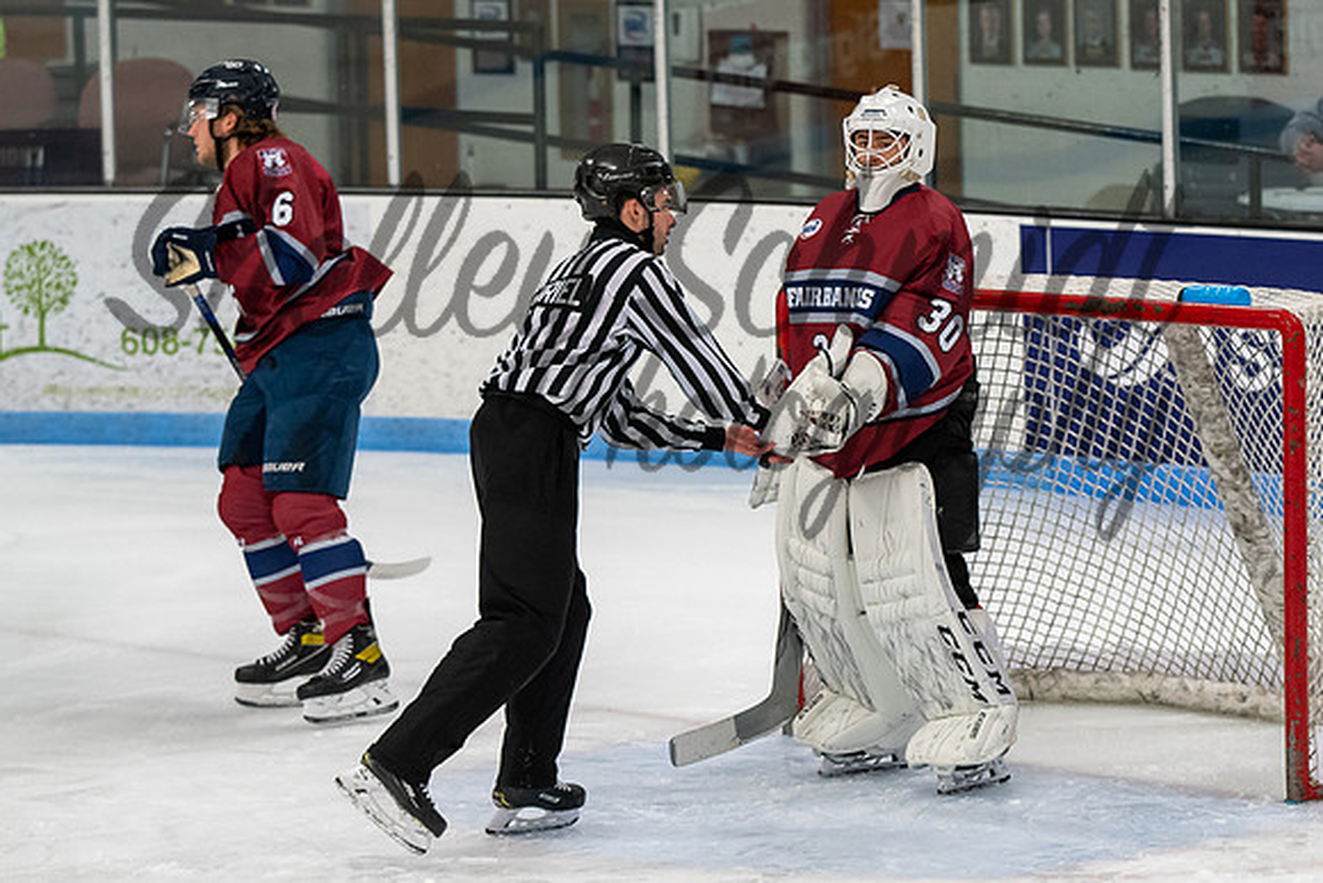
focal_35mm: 190
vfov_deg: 7.2
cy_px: 375
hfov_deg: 10.8
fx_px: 6974
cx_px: 761
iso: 1250
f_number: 3.2
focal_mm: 110
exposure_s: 1/800
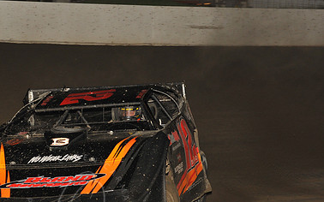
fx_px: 1863
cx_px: 77
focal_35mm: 211
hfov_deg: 9.9
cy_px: 127
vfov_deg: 6.2
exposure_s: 1/320
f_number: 7.1
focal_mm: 135
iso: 1000
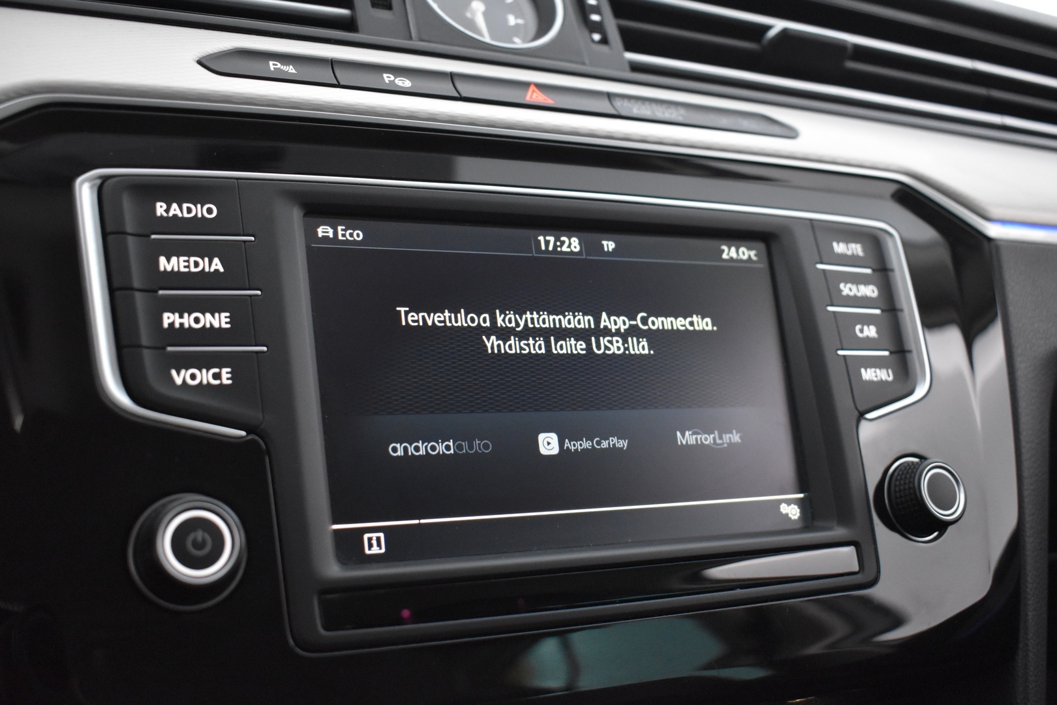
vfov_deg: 34.2
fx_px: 1145
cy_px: 352
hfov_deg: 49.6
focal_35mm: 39
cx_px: 528
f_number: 4
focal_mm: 26
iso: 3200
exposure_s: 1/30
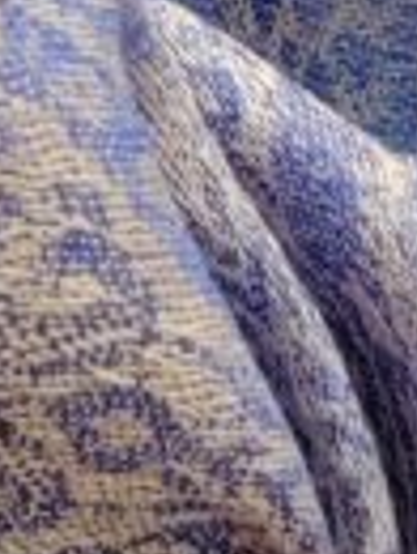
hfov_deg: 7.0
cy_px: 366
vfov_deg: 9.3
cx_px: 162
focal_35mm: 212
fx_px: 3394
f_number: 1.9
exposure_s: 1/50
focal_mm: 5.52
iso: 640
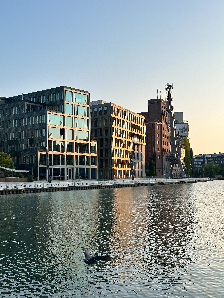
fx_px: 414
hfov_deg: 30.3
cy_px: 149
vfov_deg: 39.7
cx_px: 112
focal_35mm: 48
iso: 64
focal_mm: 6.86
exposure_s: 1/1500
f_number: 1.8
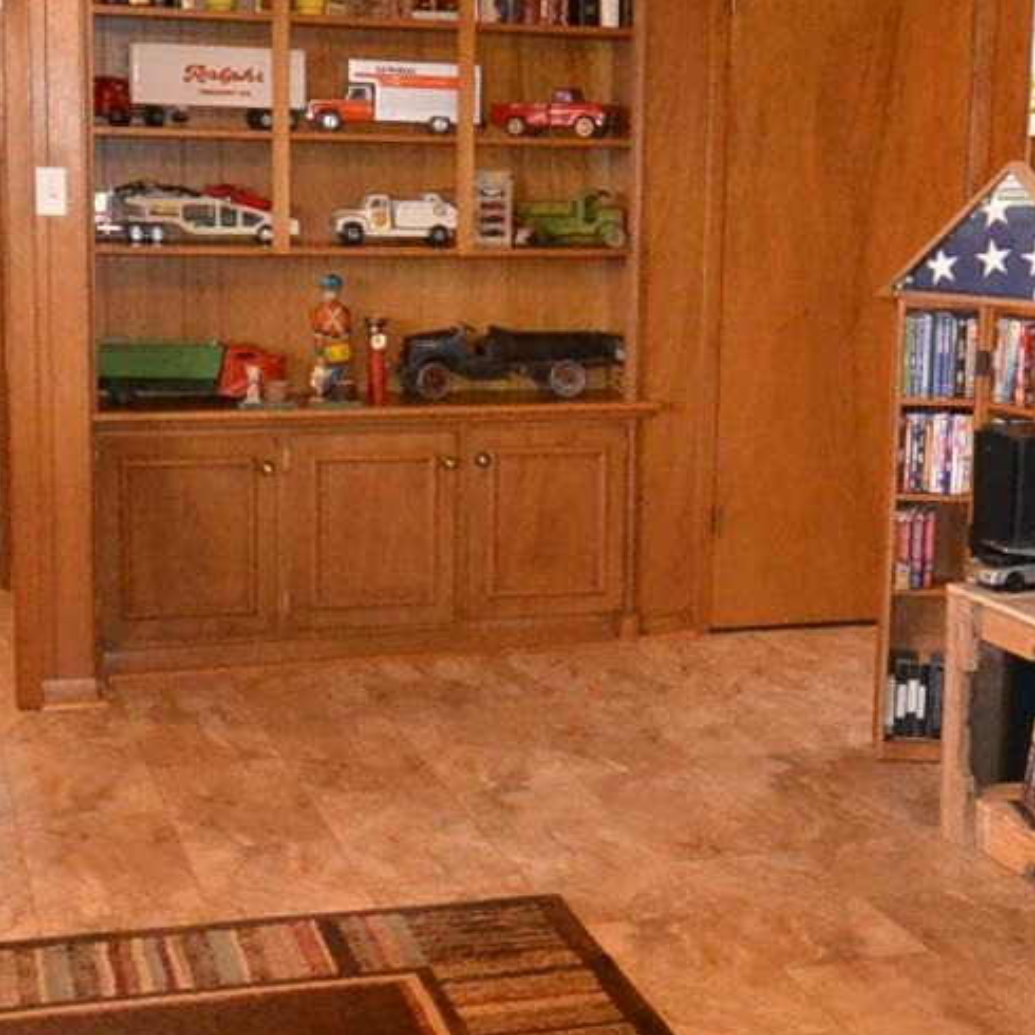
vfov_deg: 28.6
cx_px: 737
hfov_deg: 28.3
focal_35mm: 60
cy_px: 437
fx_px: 2030
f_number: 3.5
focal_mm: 10
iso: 2000
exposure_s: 1/60
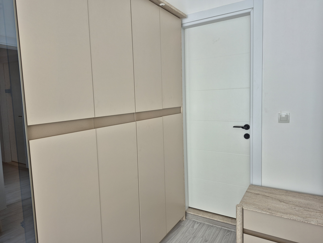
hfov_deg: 73.9
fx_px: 215
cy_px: 122
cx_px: 162
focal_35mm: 23
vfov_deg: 58.9
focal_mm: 5.4
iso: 25
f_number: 1.8
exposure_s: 1/160
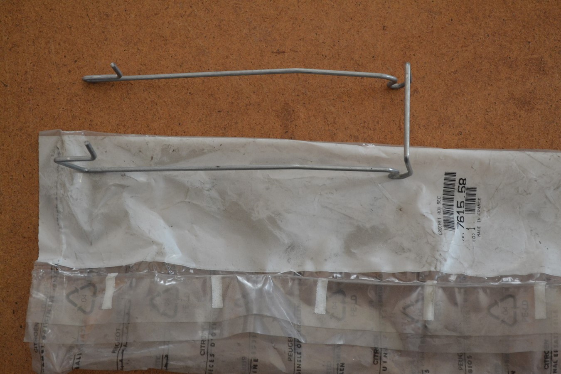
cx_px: 280
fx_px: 1028
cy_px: 187
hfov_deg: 30.5
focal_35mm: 66
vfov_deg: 20.6
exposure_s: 1/60
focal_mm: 44
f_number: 5.3
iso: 1100
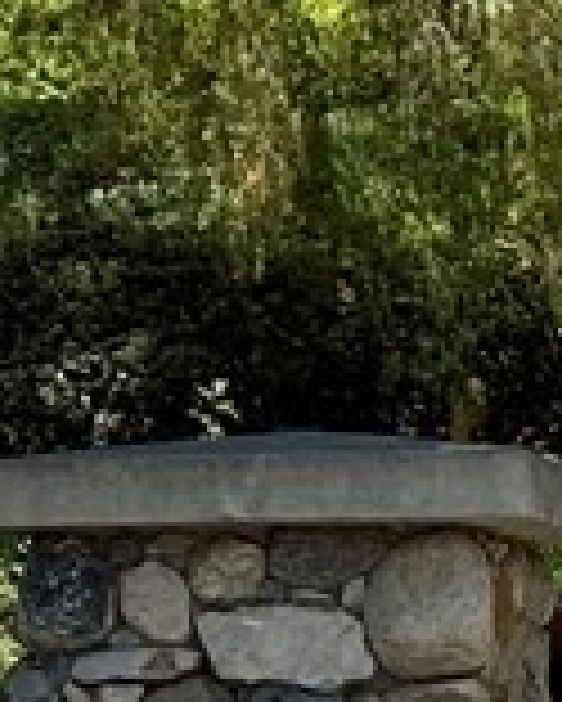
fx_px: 6397
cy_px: 783
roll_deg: -0.1
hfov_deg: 5.0
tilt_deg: +0.8
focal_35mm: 308
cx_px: 697
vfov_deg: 6.2
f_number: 1.78
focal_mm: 6.76
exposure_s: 1/2976
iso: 64
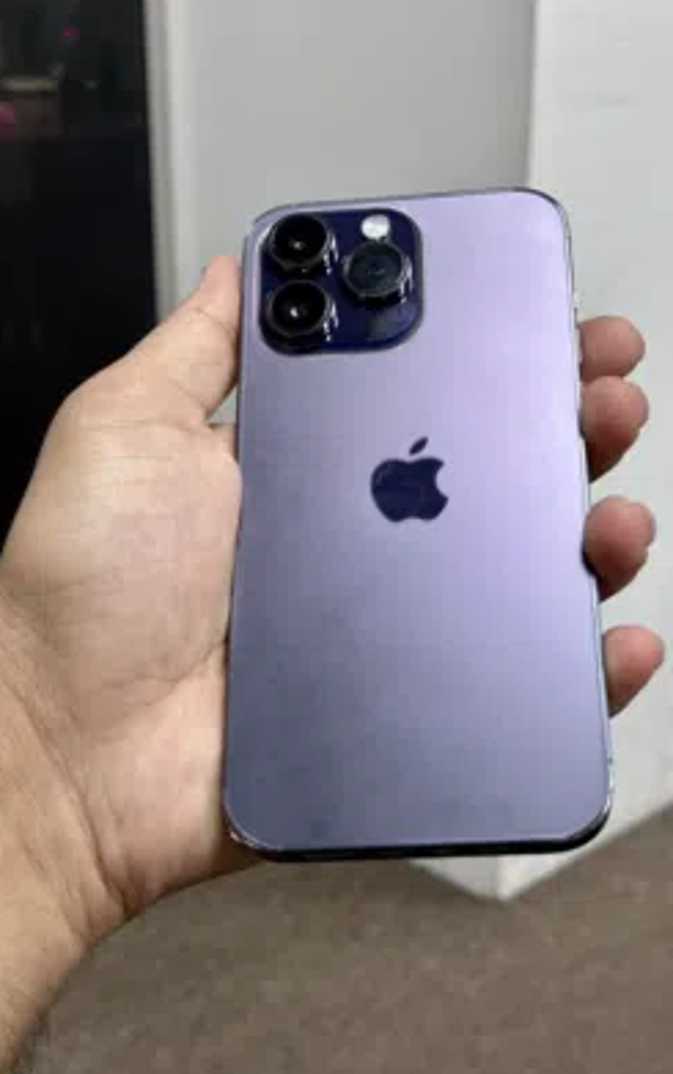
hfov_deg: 24.9
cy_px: 541
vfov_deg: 38.8
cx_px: 404
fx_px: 1523
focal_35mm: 52
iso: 100
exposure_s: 1/50
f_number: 1.78
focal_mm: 6.86
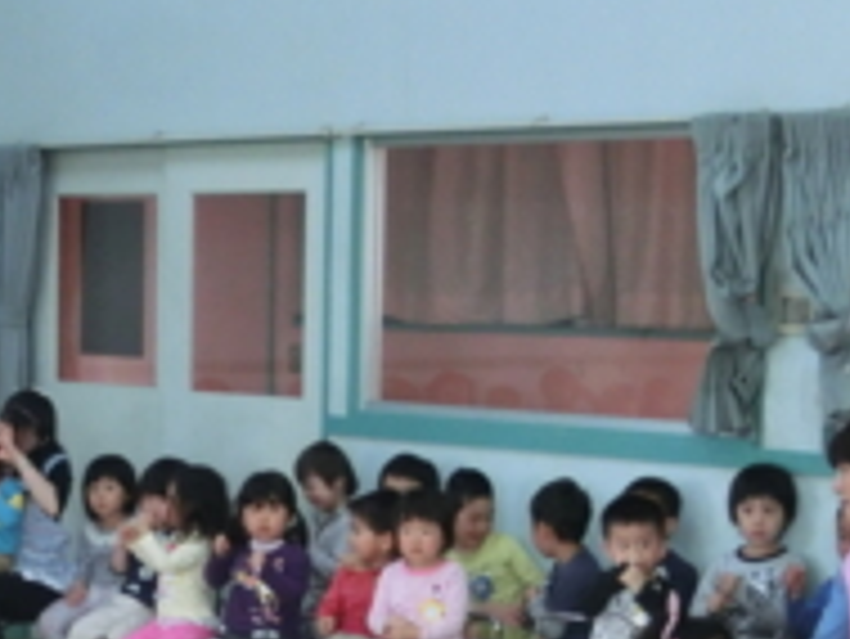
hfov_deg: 17.4
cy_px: 544
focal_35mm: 110
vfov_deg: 13.4
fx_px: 2703
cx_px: -4
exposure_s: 1/125
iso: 640
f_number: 4.3
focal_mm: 9.16
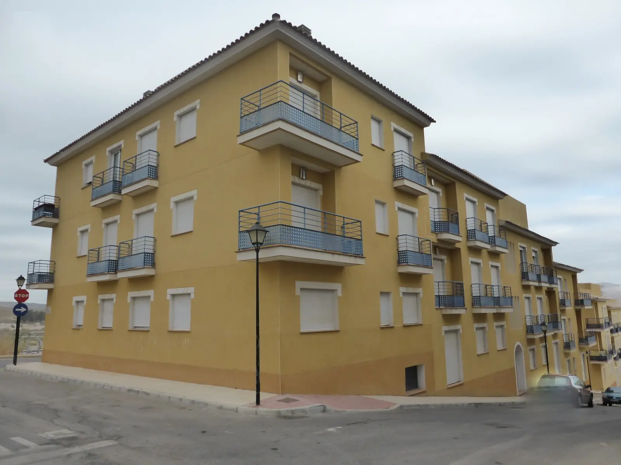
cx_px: 310
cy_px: 232
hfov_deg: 69.4
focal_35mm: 25
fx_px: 448
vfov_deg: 54.9
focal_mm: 4.3
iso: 200
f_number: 3.3
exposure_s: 1/640
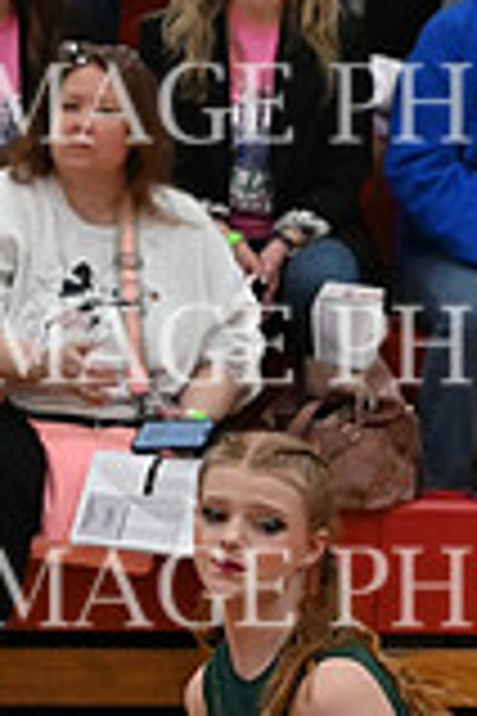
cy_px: 950
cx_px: 299
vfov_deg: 2.8
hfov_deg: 1.9
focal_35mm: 735
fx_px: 14607
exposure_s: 1/400
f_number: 4
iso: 5000
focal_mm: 135
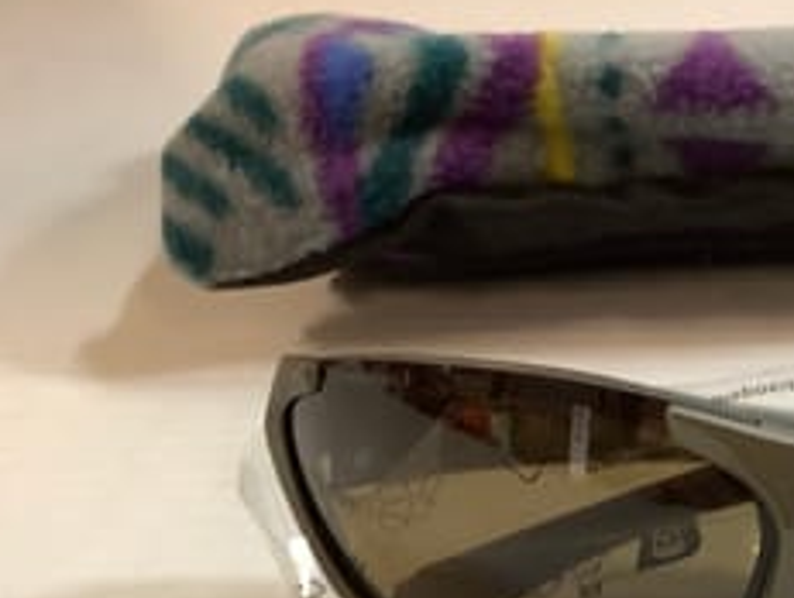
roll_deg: +1.9
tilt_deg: -36.3
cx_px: 773
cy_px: 596
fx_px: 1539
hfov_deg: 27.4
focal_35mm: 67
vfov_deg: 21.2
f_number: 2.4
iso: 200
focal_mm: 3.3
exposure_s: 1/50
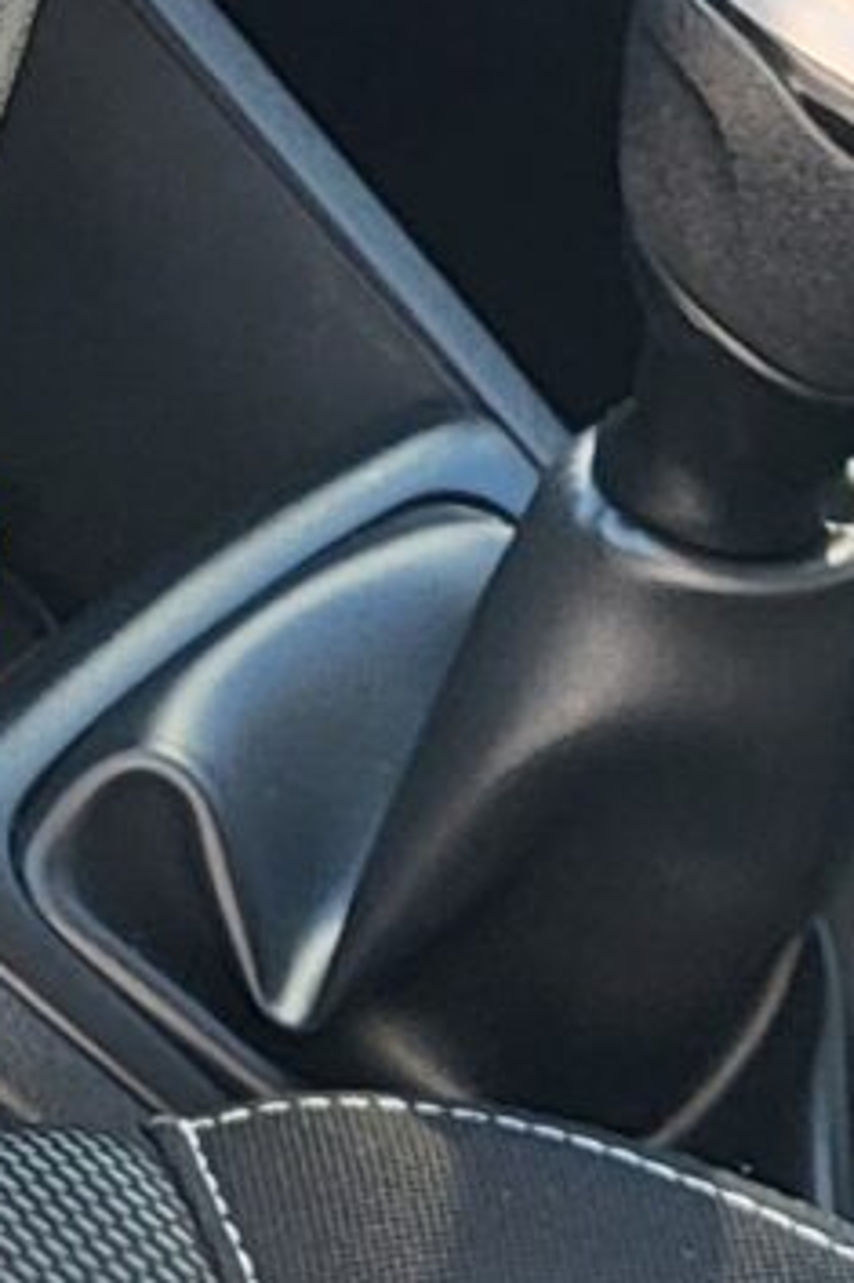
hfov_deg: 6.8
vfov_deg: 10.3
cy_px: -418
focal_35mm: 196
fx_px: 6981
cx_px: -861
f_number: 1.8
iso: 40
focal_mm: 5.4
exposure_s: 1/104
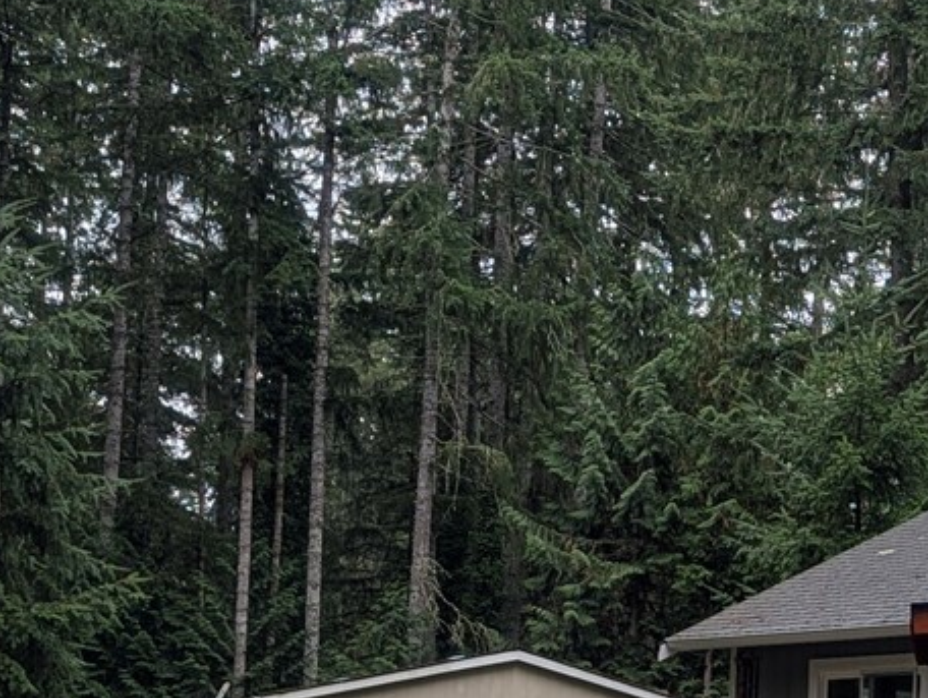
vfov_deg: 17.2
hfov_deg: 22.2
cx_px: 977
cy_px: 701
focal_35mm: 84
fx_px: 2254
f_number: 1.68
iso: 17
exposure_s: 1/3289
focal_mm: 6.9
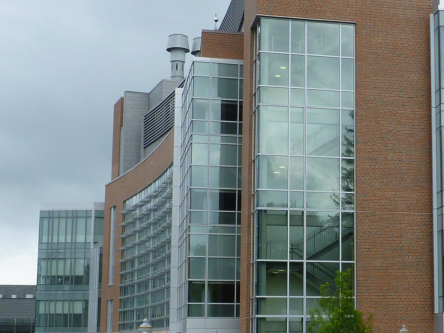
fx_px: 962
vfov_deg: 19.6
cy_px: 203
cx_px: 373
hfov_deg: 25.4
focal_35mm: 75
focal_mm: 5.5
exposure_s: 1/320
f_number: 3.5
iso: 100
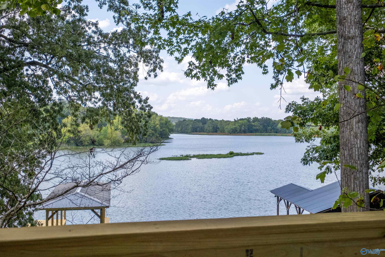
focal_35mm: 36
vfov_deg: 36.9
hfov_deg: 53.1
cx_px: 192
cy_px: 128
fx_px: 385
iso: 800
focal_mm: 24
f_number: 4
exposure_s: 1/3200
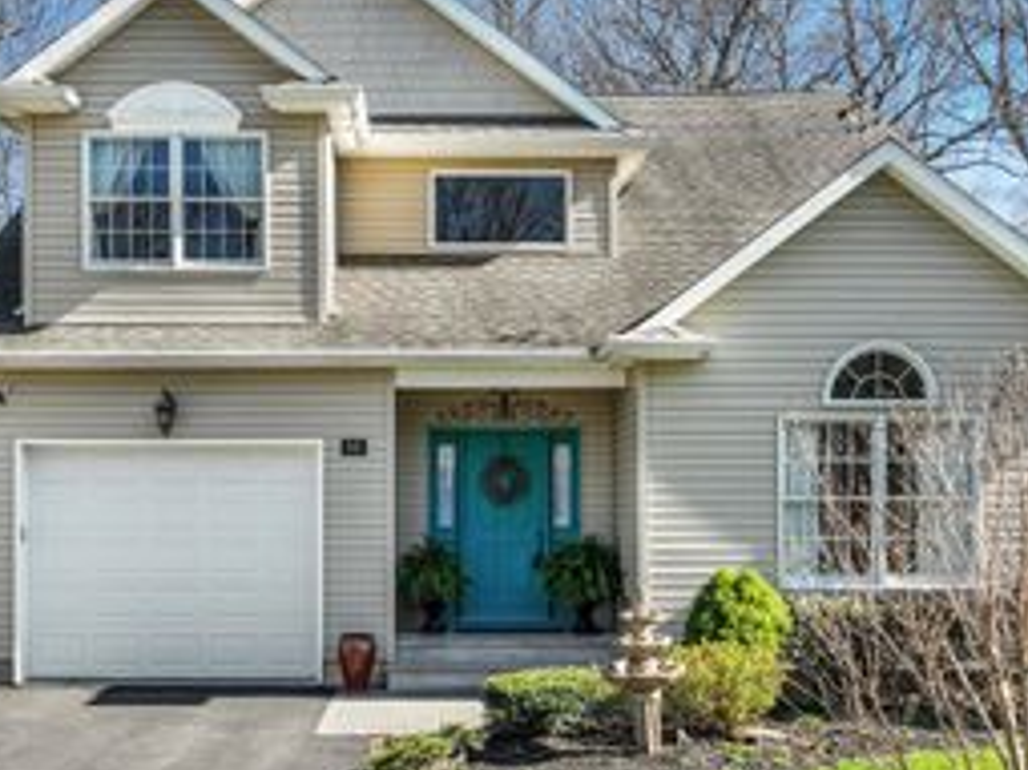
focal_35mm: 47
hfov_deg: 40.3
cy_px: 516
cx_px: 427
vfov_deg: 30.6
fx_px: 1395
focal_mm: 12.29
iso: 110
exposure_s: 1/500
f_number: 2.8
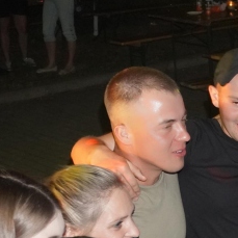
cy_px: 181
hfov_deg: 14.9
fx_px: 867
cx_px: 313
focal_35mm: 111
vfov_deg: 15.5
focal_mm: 25
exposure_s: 1/60
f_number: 4.5
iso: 3200
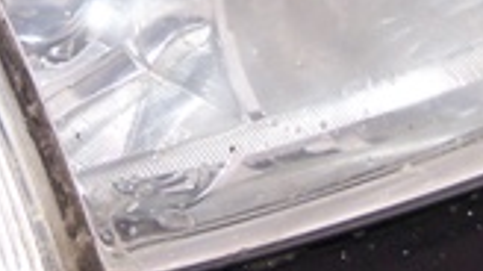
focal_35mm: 162
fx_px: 2073
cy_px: -53
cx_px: 300
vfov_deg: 7.4
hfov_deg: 13.3
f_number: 2.8
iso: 140
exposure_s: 1/80
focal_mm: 6.3
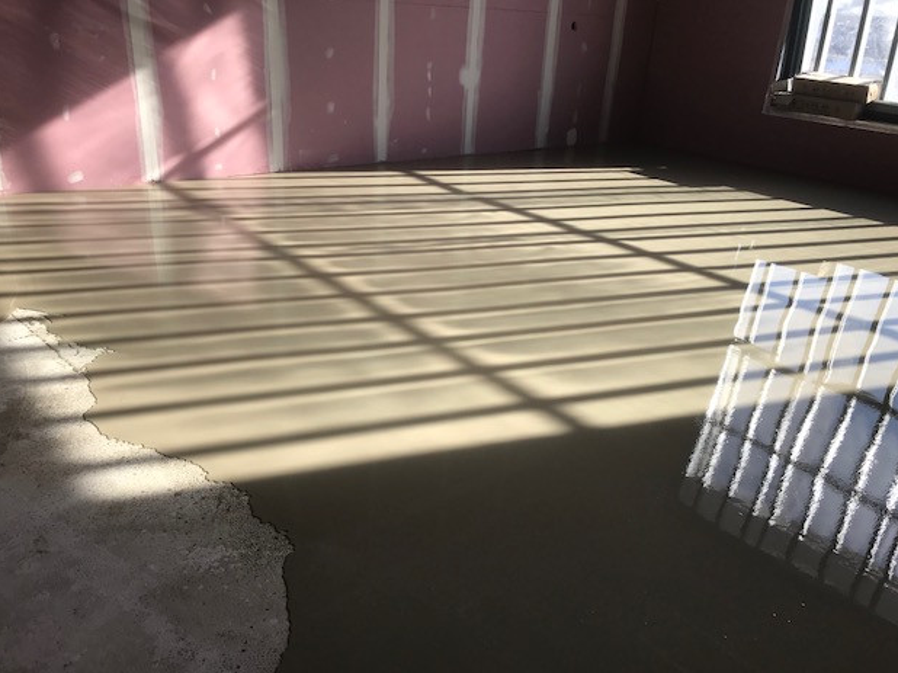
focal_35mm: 29
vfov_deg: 48.2
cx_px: 459
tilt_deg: -24.9
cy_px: 347
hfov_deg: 61.7
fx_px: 752
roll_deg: -3.0
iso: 20
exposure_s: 1/778
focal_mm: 3.99
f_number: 1.8
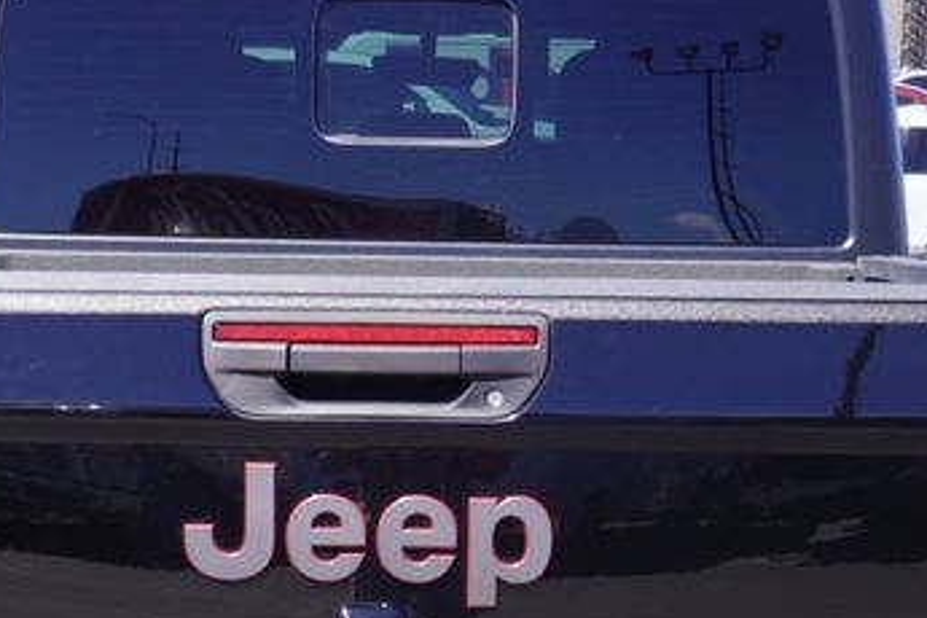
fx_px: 2639
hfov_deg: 19.9
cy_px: 650
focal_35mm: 102
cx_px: 395
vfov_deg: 13.1
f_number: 8
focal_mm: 23
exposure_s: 1/100
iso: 100
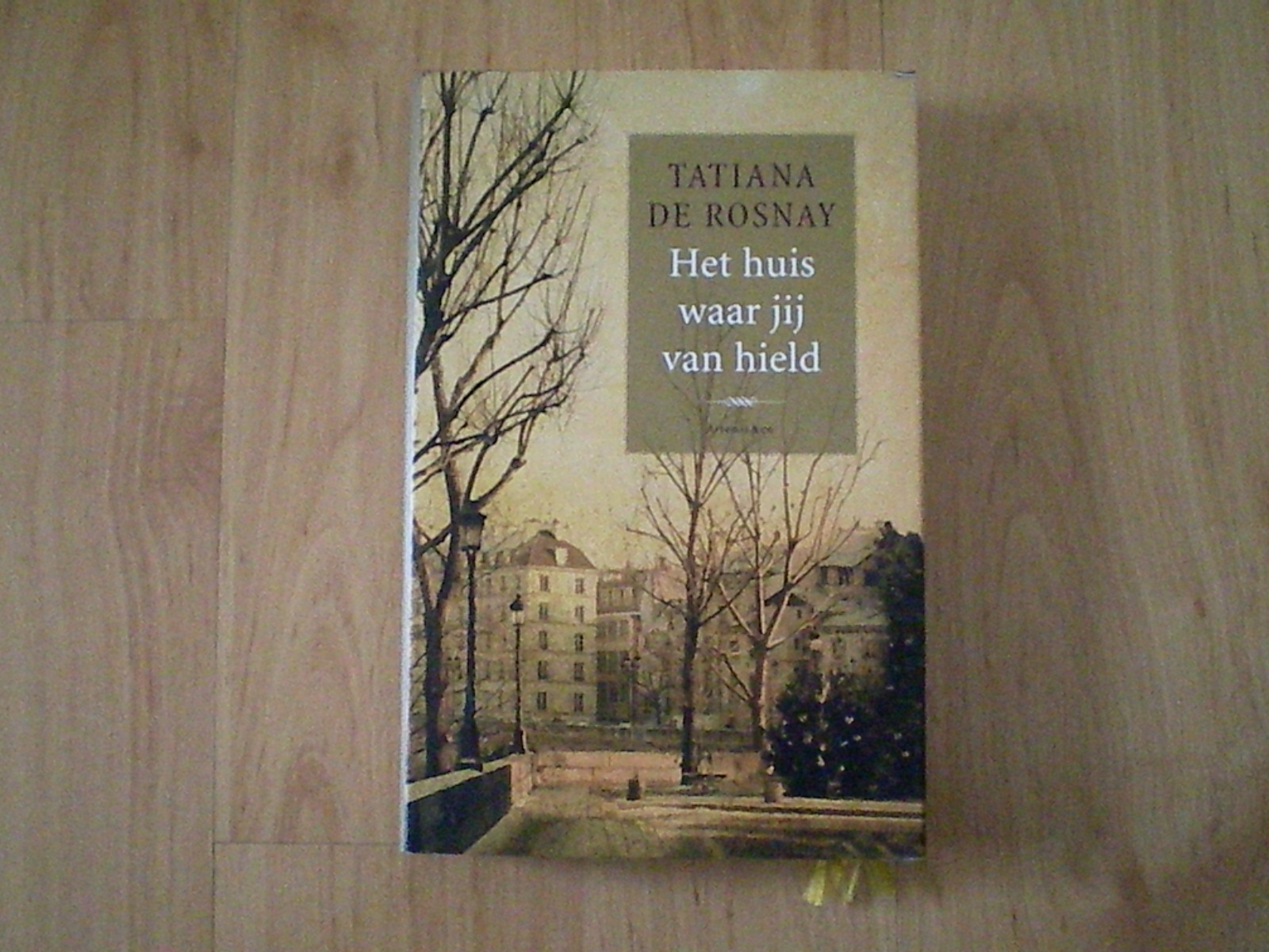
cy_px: 476
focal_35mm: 38
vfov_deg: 37.7
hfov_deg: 49.0
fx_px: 1393
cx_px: 634
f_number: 3.1
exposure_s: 1/53.6
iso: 1800
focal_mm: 6.3
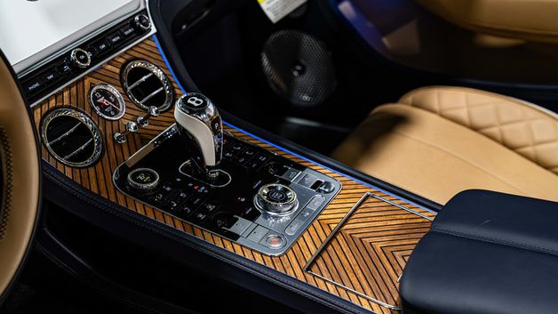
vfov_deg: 19.1
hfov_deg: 33.3
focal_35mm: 63
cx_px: 277
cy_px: 186
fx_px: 932
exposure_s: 1/50
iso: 1600
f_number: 4.5
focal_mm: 59
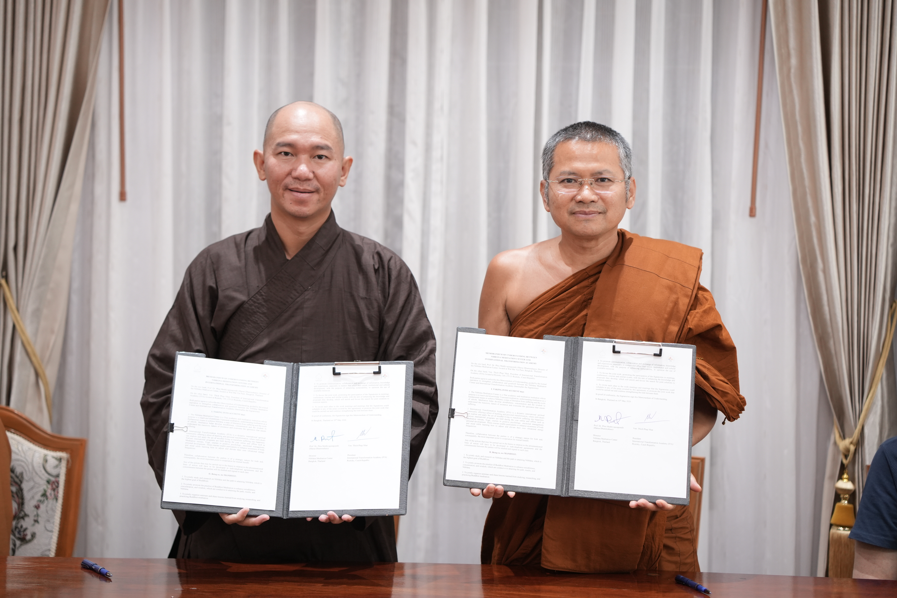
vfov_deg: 16.1
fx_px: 2118
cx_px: 448
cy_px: 299
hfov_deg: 23.9
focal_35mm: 85
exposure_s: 1/100
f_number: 2.2
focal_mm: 85
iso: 800
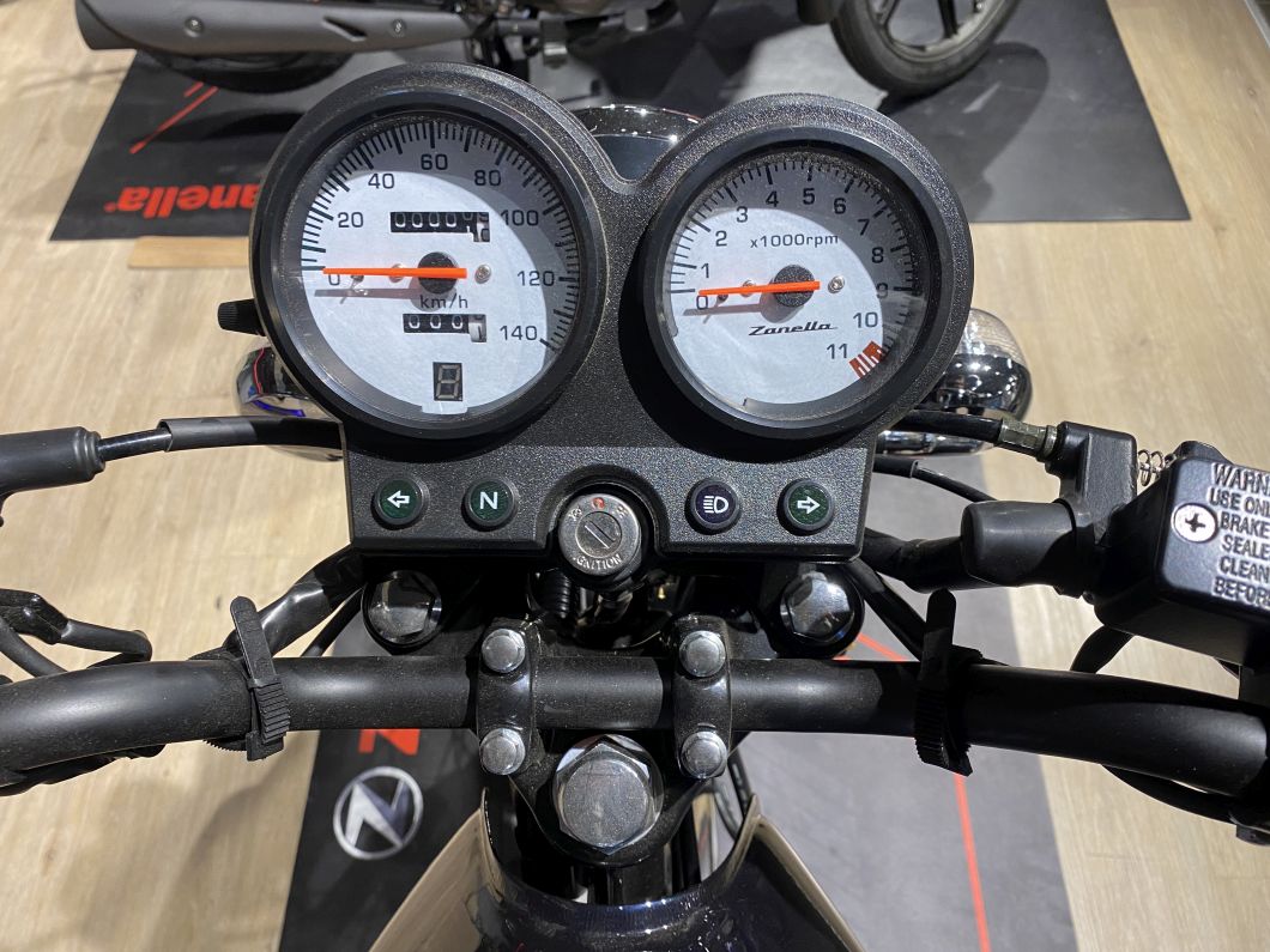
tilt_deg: -57.8
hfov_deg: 67.3
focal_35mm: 26
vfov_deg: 53.1
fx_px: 954
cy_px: 476
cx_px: 635
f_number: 1.8
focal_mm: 4.25
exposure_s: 1/50
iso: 80
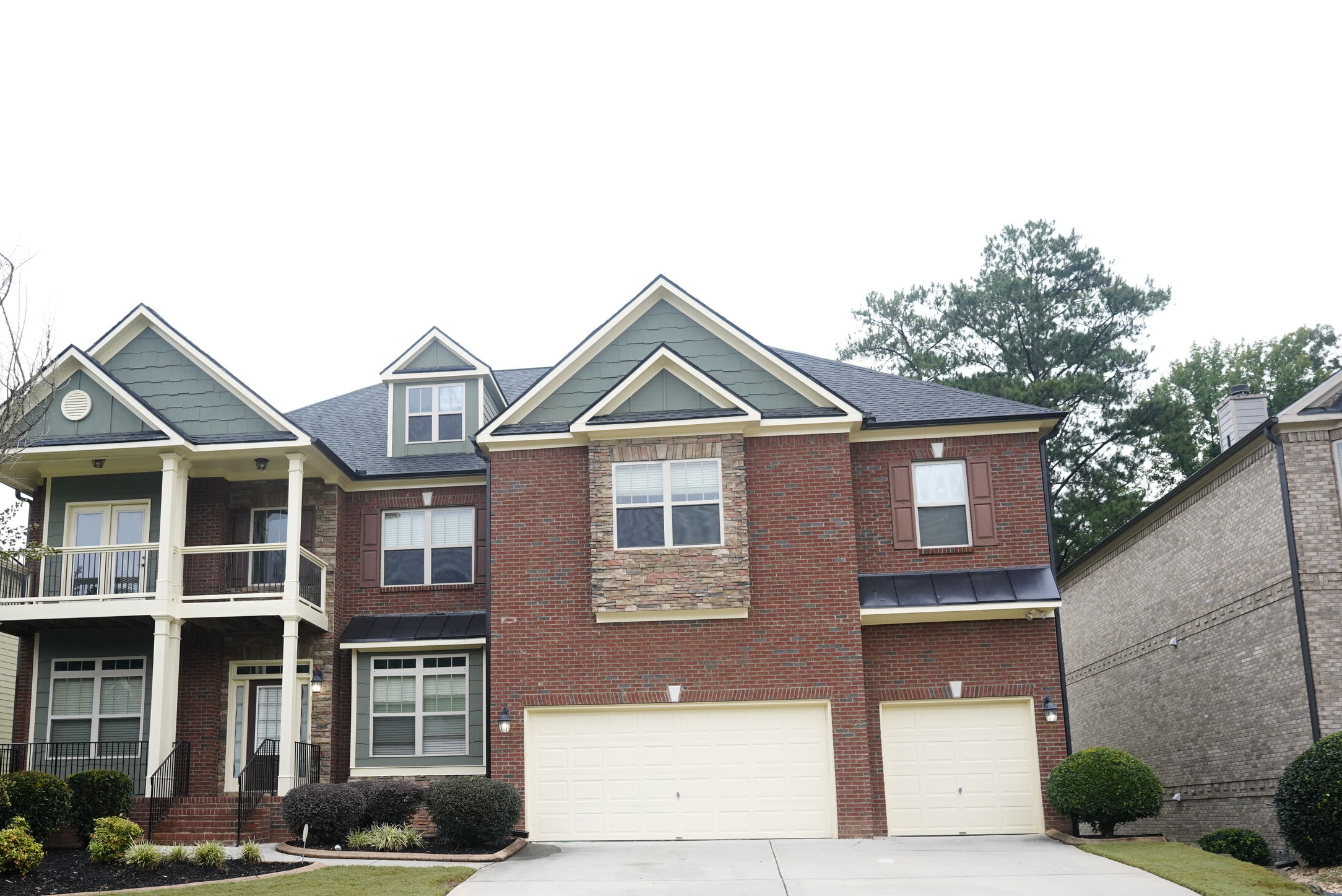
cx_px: 563
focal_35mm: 34
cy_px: 578
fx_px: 1268
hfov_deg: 55.5
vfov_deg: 38.6
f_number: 3.5
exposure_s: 1/1600
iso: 1250
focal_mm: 24
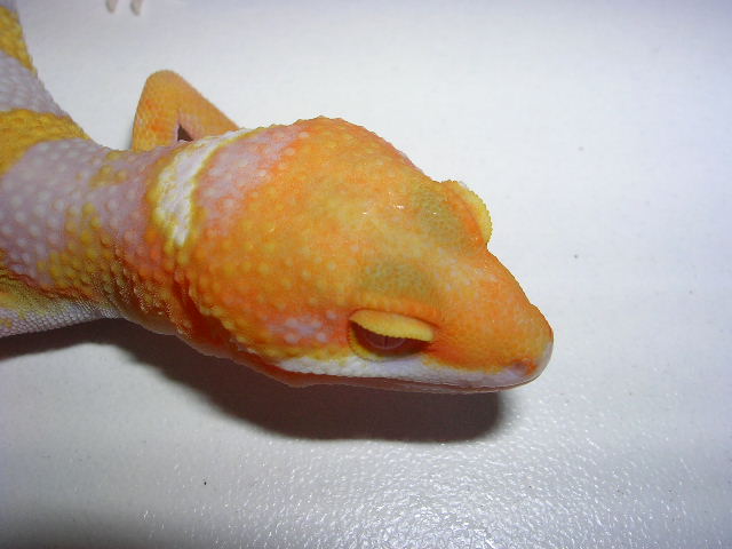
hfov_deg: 49.0
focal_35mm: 38
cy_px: 274
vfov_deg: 37.7
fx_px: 804
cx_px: 366
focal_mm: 5.8
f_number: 5.6
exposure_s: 1/60.1
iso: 50
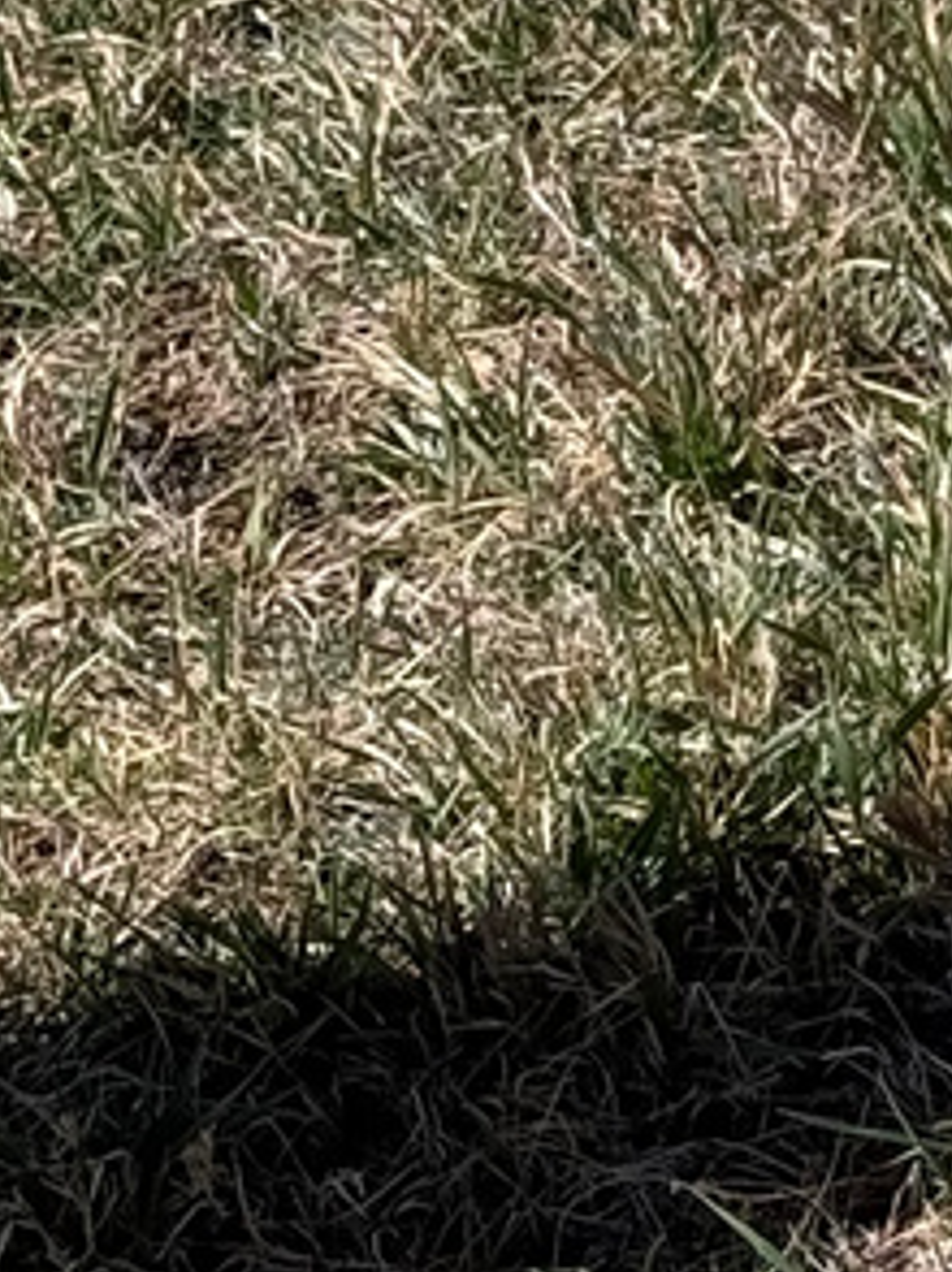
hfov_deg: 5.7
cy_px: -147
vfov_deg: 7.8
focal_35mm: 251
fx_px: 9217
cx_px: 2419
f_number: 1.78
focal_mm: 6.76
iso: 64
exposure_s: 1/3704
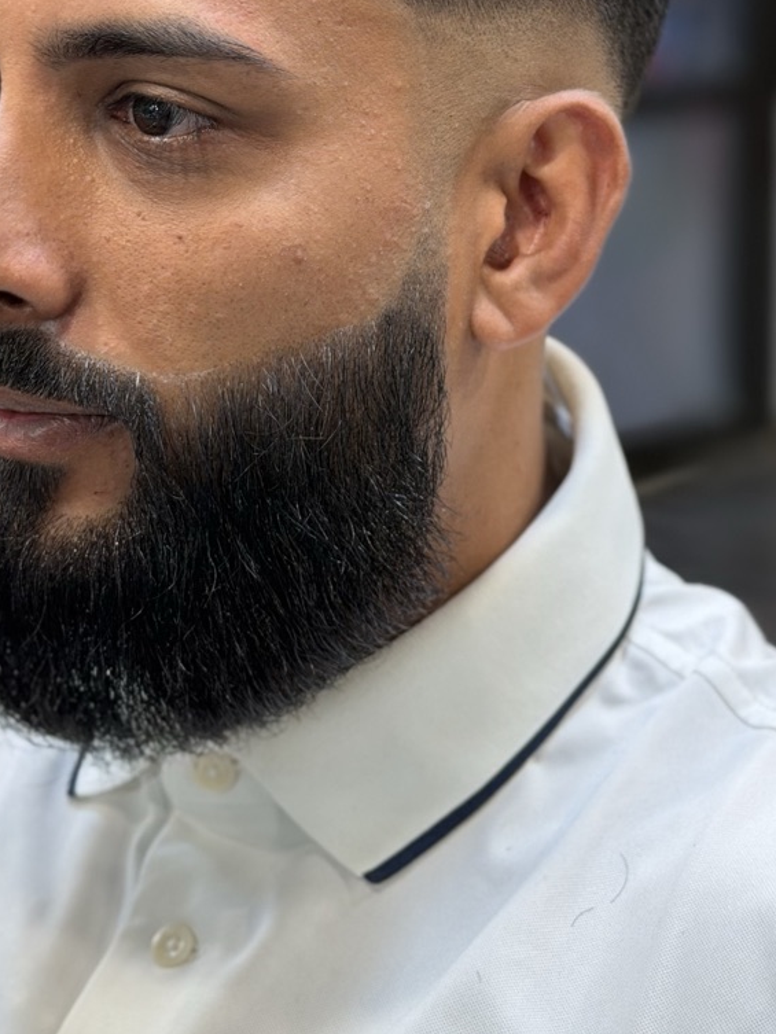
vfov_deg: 19.1
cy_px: 277
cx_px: 415
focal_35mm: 102
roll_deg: -0.4
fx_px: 3048
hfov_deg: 14.5
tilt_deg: -9.0
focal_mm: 6.76
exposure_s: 1/100
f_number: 1.78
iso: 80
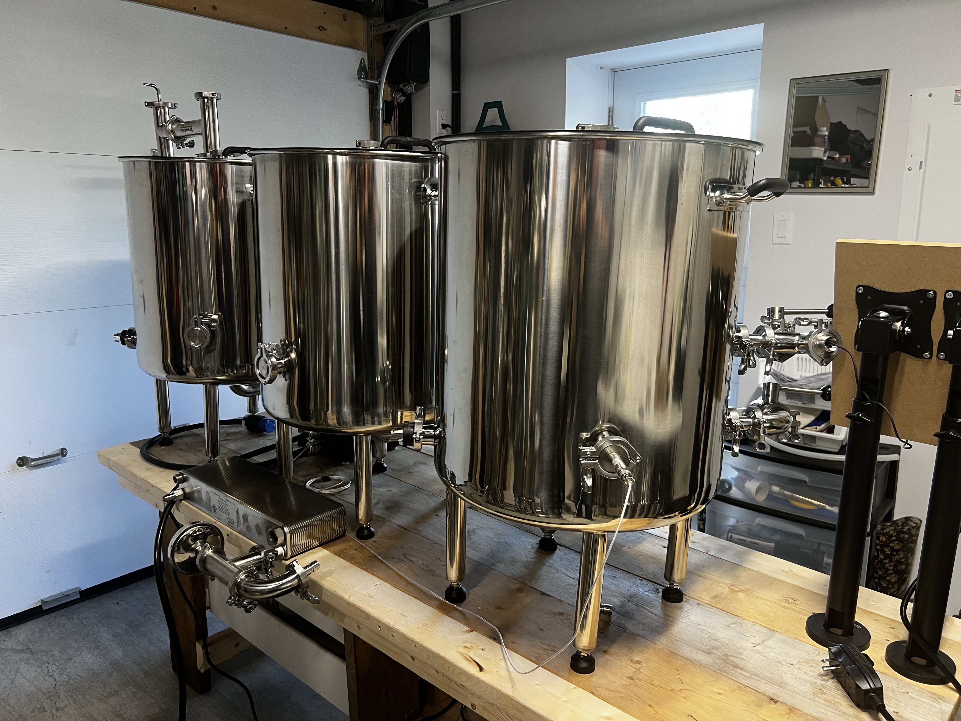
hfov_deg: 67.3
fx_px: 722
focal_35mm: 26
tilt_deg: -10.9
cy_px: 360
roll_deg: +0.2
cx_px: 480
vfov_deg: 53.1
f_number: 1.5
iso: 160
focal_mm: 5.7
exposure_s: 1/60
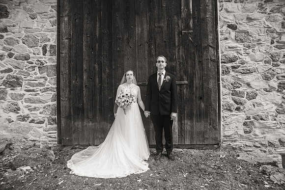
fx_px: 158
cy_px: 95
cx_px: 142
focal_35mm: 20
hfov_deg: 84.0
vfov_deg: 62.0
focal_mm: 20
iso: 400
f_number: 4
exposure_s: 1/160
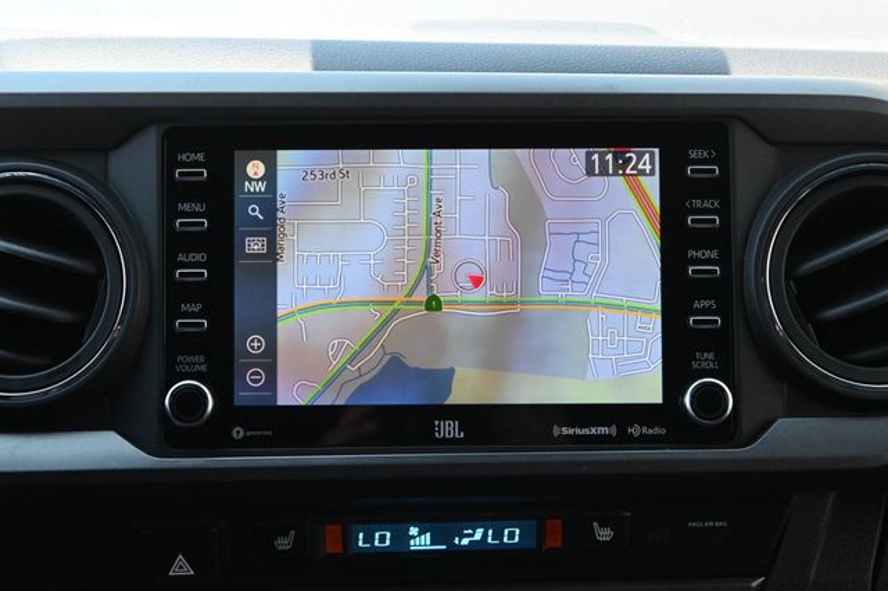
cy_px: 296
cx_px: 444
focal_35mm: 75
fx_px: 1849
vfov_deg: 18.2
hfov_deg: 27.0
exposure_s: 1/125
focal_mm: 50
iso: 1400
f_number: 6.3
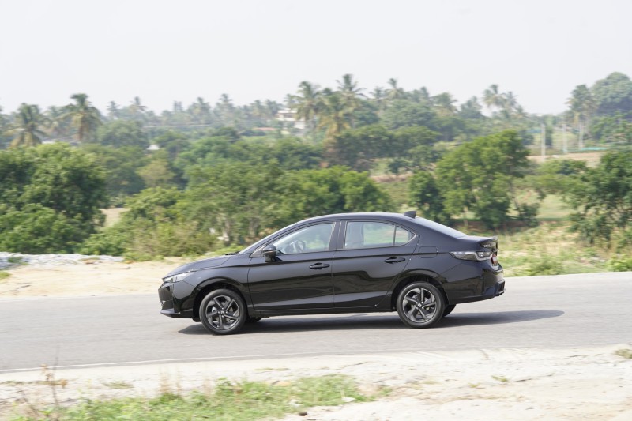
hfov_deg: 19.1
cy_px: 210
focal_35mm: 107
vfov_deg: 12.8
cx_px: 316
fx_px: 1878
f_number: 8
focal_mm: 107
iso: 100
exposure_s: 1/125
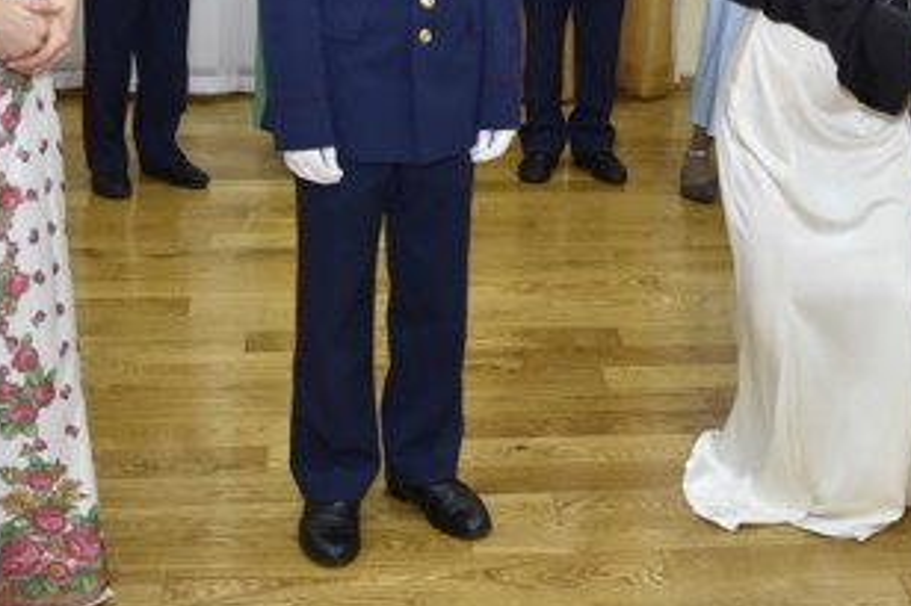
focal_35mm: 73
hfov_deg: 26.7
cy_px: 56
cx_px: 828
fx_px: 1846
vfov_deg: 18.3
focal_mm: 20
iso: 800
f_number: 2.8
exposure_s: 1/160
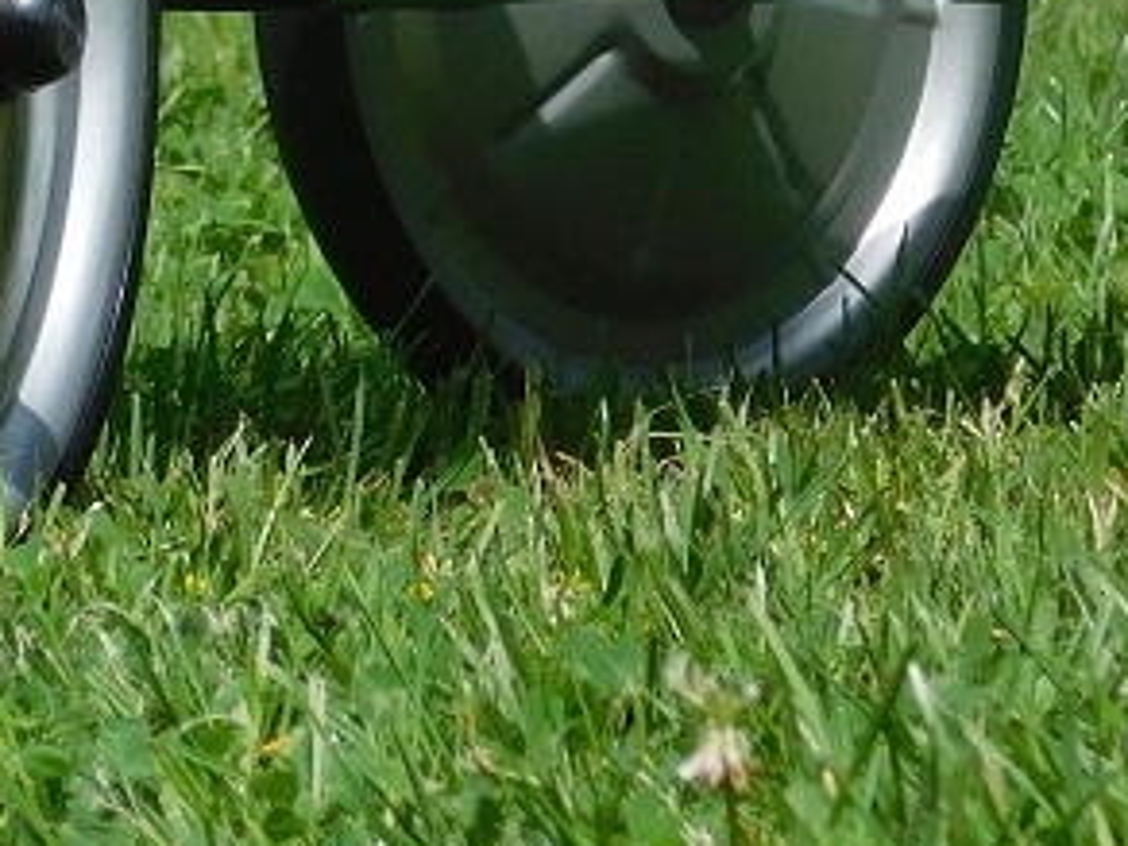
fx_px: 17238
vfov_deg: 2.8
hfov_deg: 3.7
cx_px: 155
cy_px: -583
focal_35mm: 529
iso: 125
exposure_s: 1/800
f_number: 5
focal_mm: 23.7
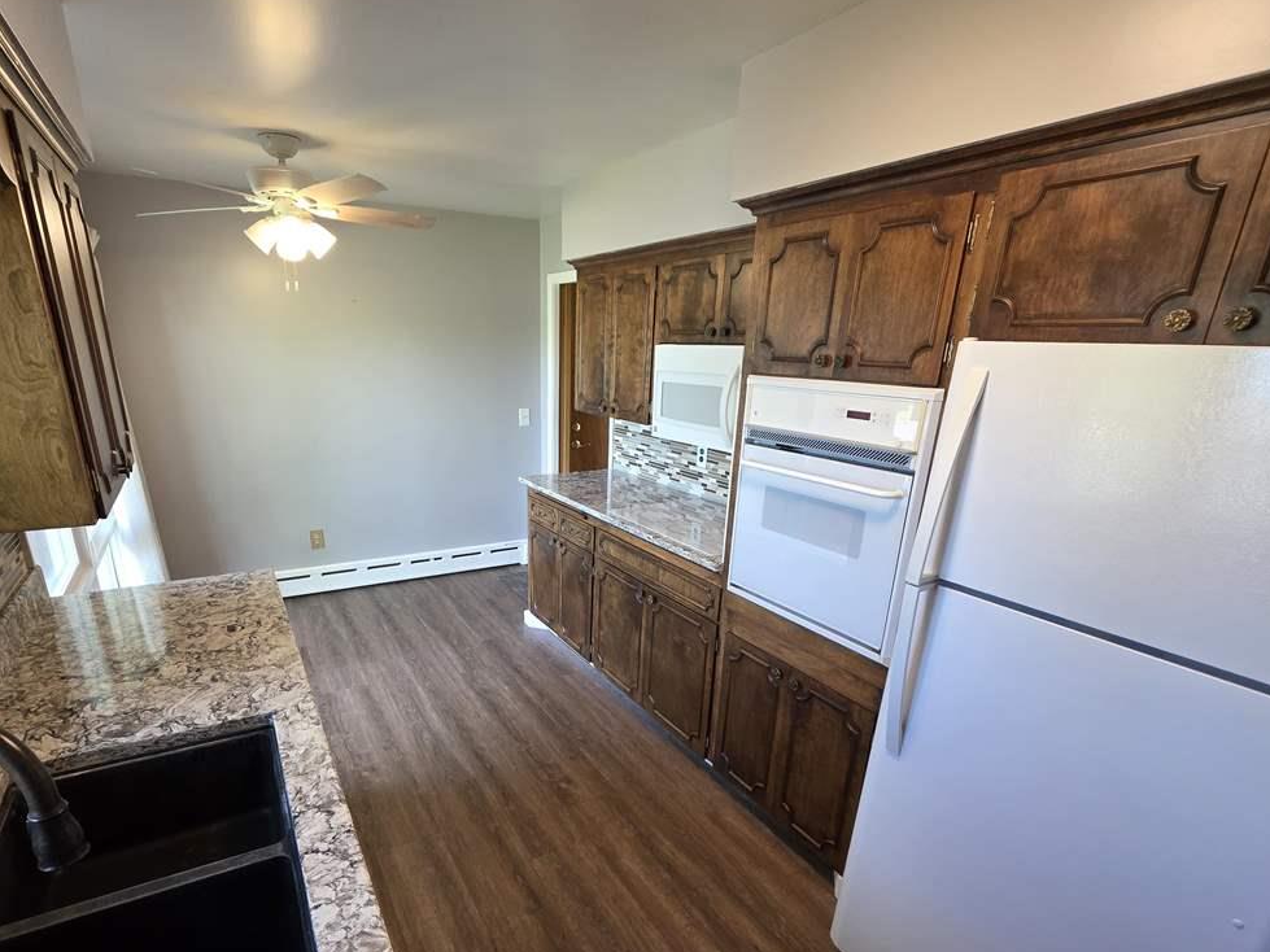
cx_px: 580
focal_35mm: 17
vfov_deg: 73.7
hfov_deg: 90.8
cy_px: 585
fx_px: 624
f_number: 1.9
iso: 250
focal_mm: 2.2
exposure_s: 1/120
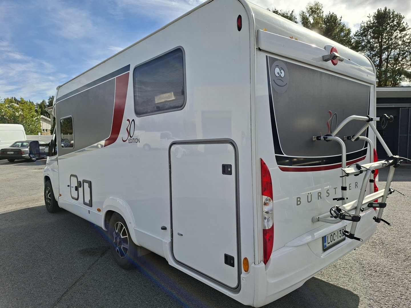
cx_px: 206
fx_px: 273
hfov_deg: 73.9
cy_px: 154
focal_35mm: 23
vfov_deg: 58.9
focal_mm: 5.54
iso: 50
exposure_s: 1/3003
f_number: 1.8
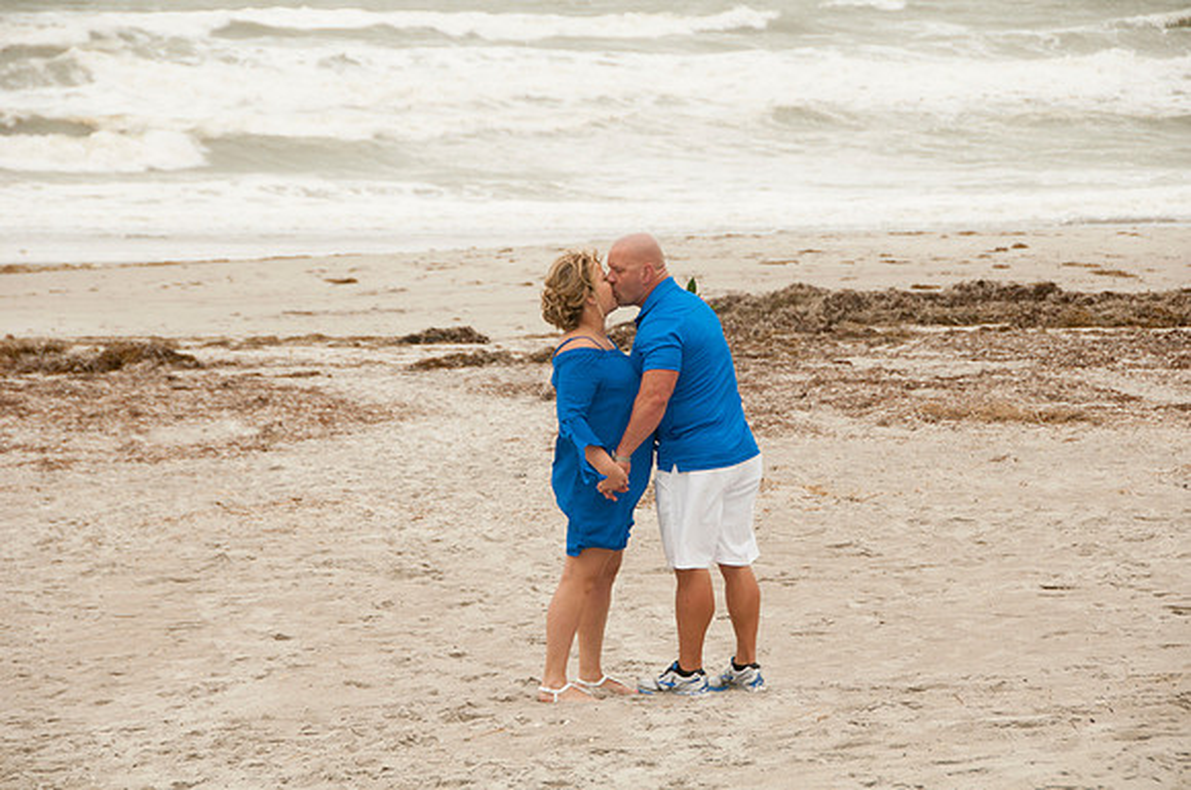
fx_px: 5203
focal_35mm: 158
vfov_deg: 8.7
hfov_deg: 13.1
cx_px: 596
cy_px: 395
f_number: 7.1
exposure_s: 1/250
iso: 100
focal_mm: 105
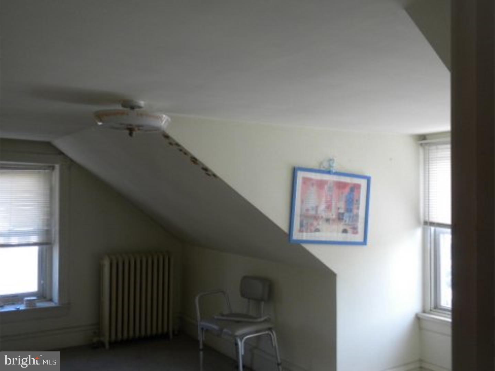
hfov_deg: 50.1
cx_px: 248
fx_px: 529
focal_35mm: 37
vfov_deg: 38.7
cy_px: 186
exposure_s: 1/56.5
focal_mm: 6.6
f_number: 3.5
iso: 127
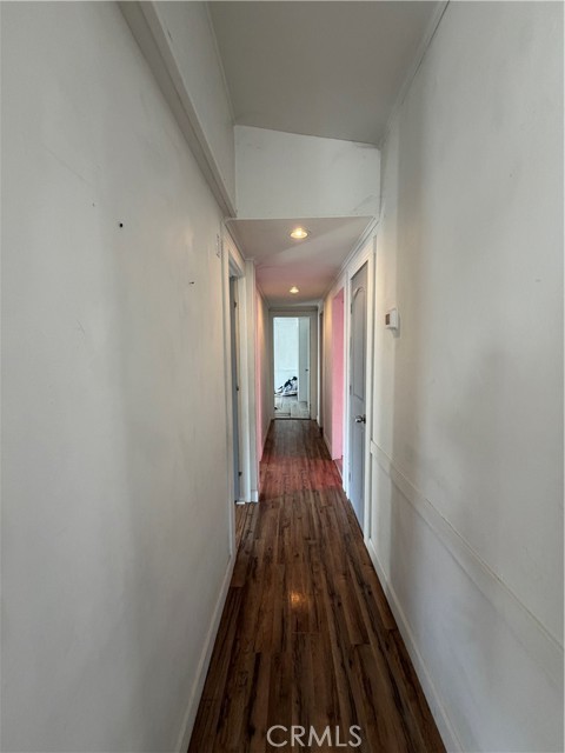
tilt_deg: -4.7
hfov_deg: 85.7
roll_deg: +0.8
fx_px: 305
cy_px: 376
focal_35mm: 14
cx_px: 282
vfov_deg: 102.1
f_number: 2.2
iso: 320
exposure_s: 1/120
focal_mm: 2.22
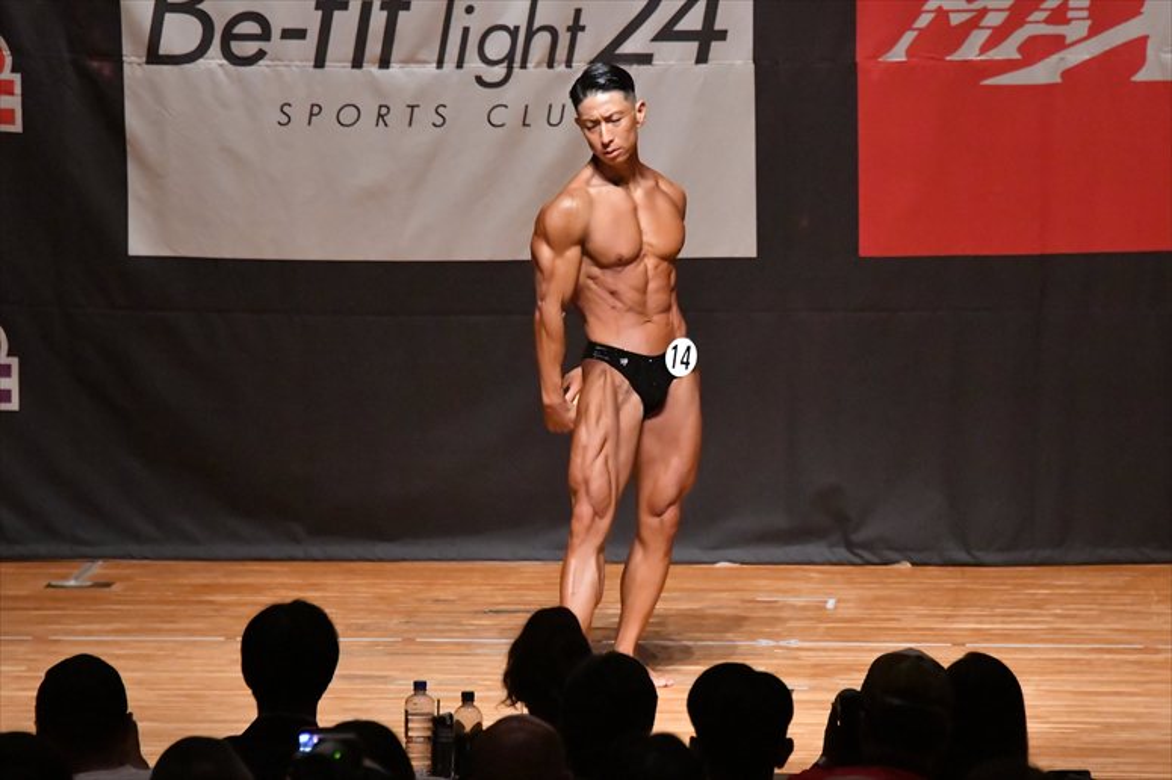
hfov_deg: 8.1
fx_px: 8298
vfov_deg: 5.4
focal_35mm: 255
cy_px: 390
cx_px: 586
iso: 12800
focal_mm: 170
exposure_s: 1/400
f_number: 5.6
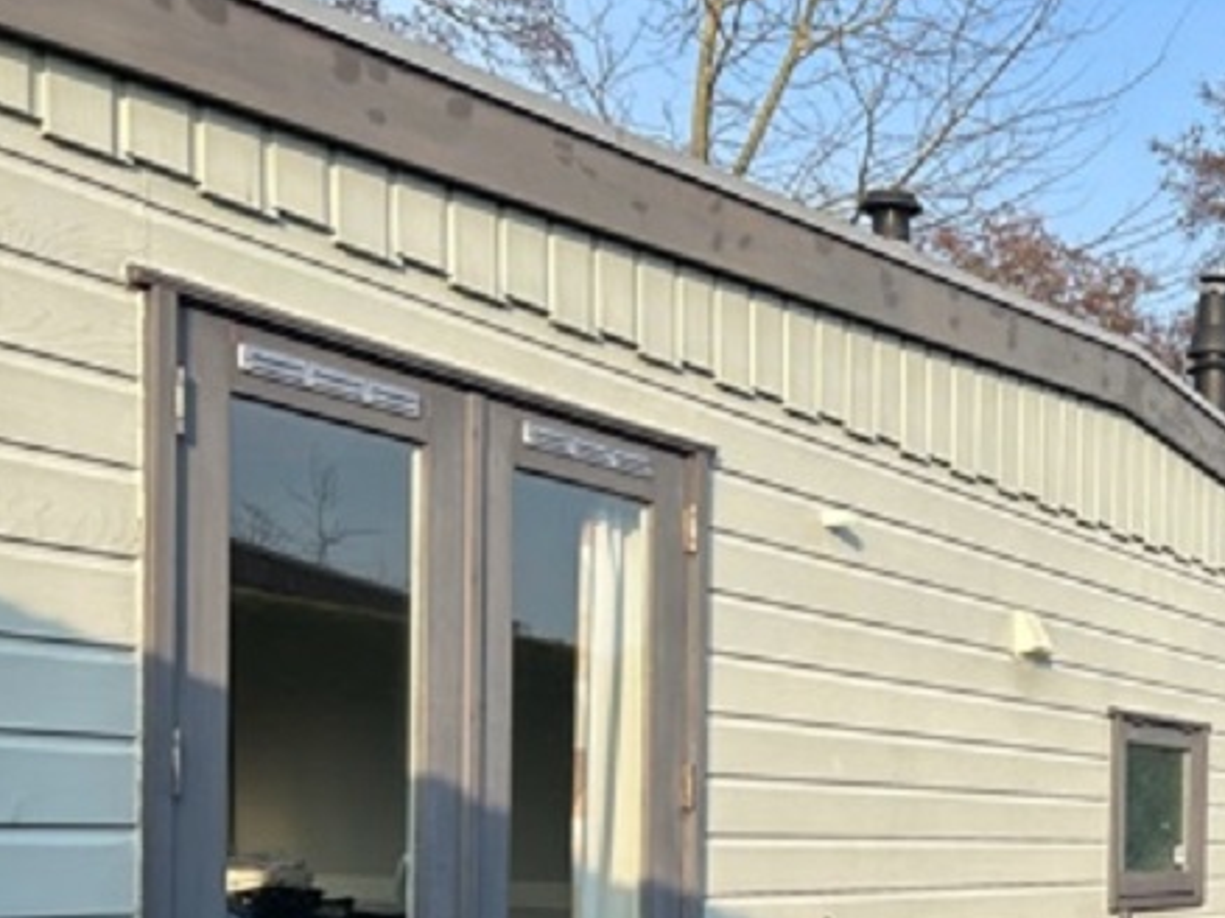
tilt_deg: -2.2
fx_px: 2016
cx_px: 1287
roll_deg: -0.7
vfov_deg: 24.7
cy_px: 873
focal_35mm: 57
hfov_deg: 30.8
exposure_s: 1/1901
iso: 50
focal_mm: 5.7
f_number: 1.5
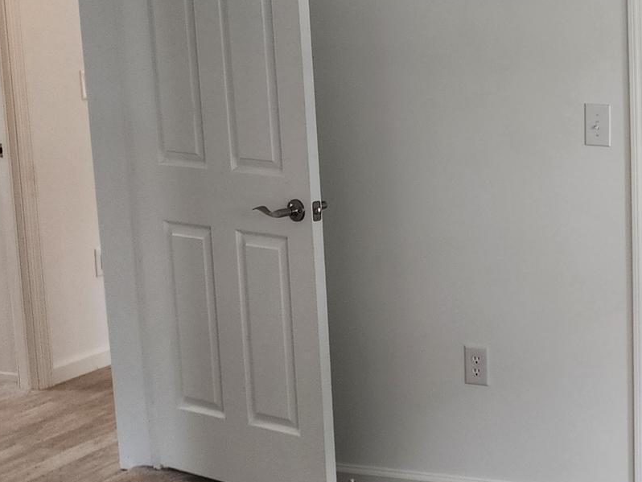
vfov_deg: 24.7
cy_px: 159
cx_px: 813
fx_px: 1095
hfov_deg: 27.7
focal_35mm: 59
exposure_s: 1/120
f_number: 1.8
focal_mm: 6.4
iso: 125
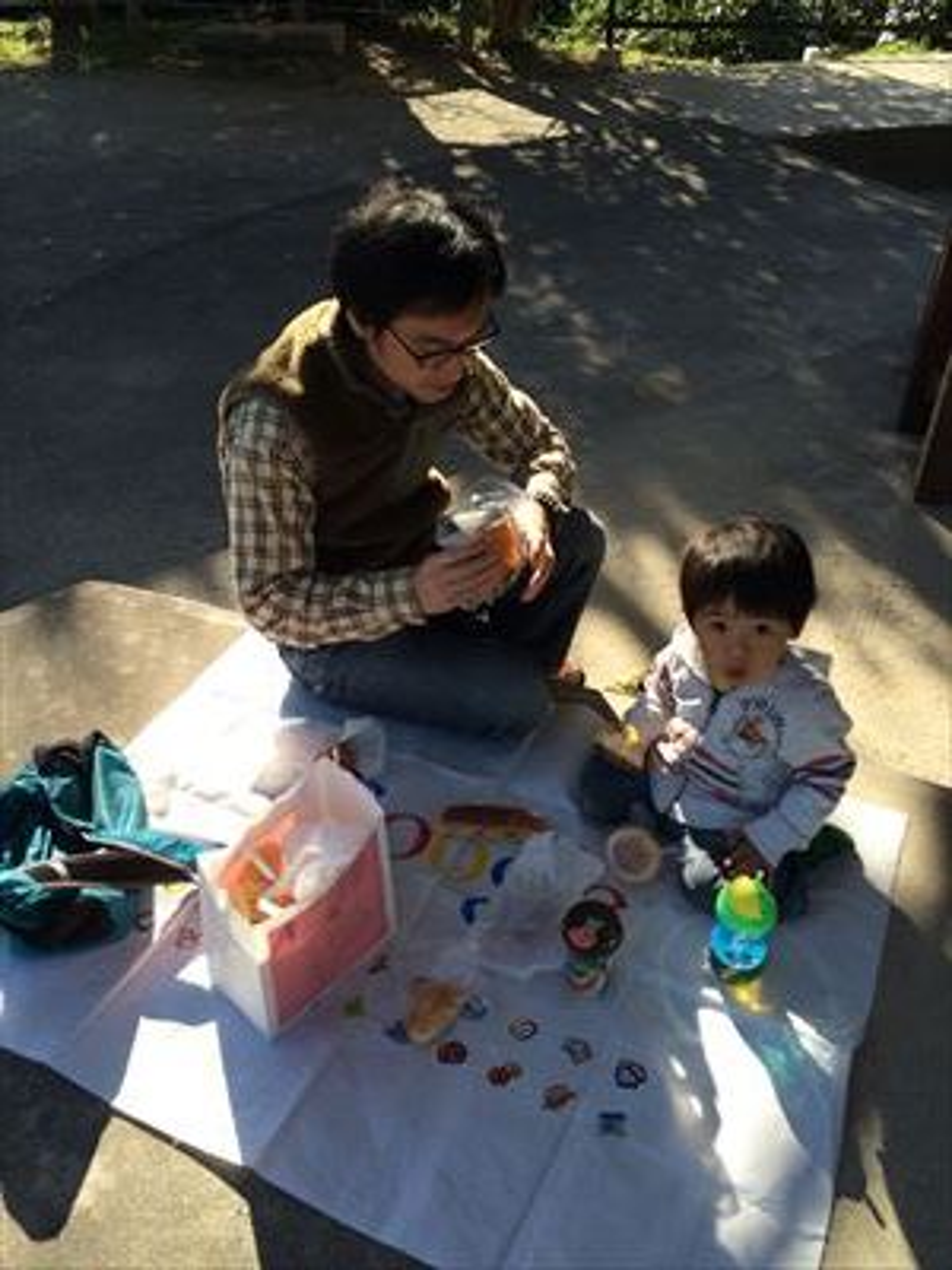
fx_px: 1063
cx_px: 476
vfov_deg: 61.7
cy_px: 635
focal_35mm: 29
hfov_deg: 48.2
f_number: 2.2
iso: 32
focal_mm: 4.15
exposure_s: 1/820
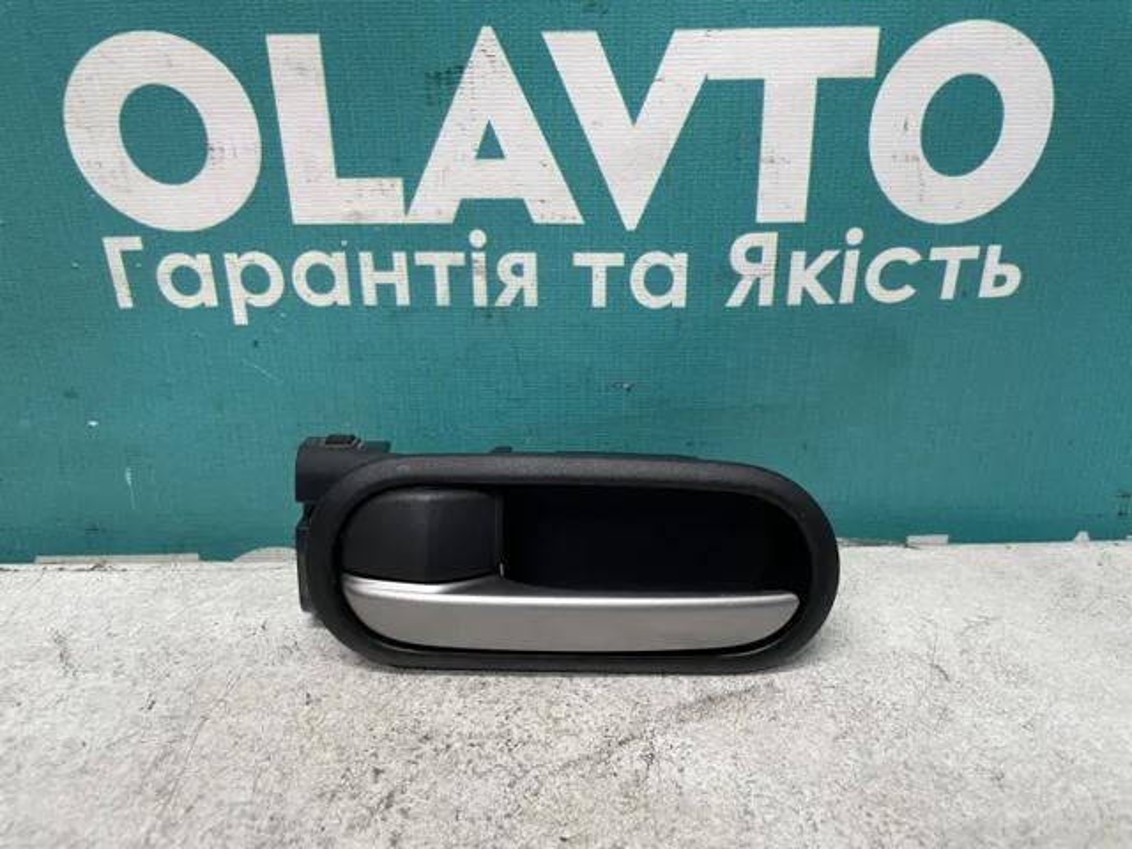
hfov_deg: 67.3
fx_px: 850
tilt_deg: -22.8
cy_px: 424
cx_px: 566
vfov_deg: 53.1
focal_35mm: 26
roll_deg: +2.0
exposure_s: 1/50
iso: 64
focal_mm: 4.2
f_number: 1.6
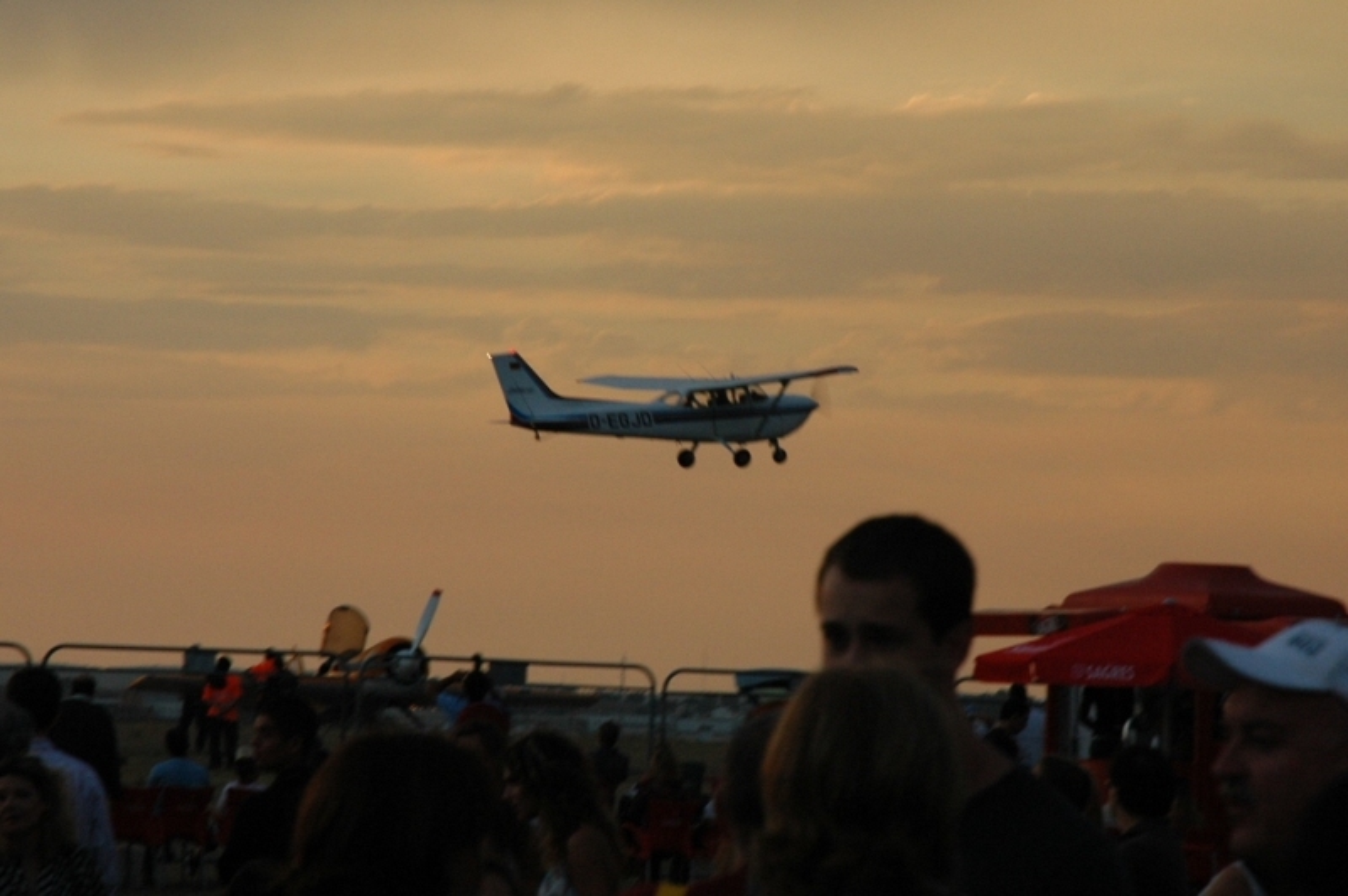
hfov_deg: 19.5
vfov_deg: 13.0
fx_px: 3928
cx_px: 674
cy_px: 448
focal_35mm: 105
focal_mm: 70
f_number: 7.1
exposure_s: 1/200
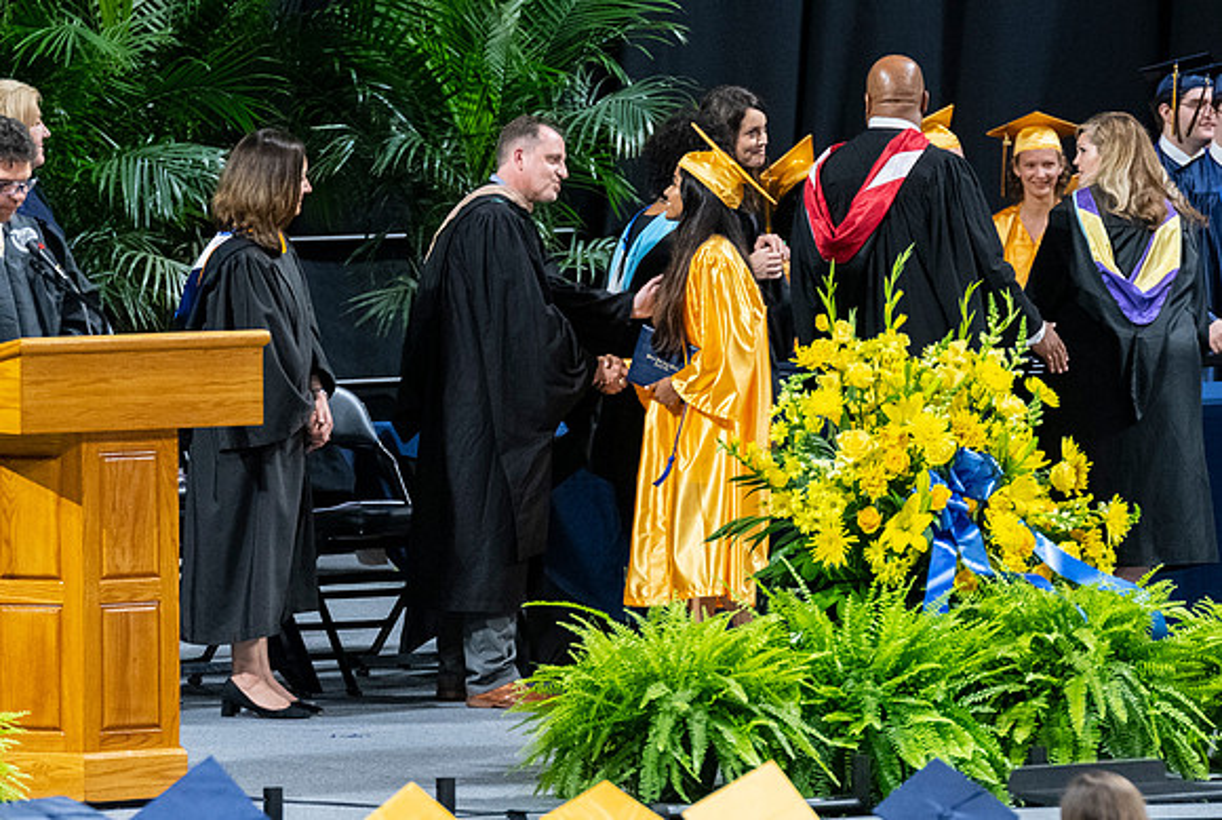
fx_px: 13737
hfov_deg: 5.1
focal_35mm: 404
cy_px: 487
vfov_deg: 3.4
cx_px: 710
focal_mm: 200
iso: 2000
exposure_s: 1/200
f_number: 4
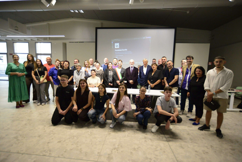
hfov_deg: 90.0
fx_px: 121
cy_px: 81
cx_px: 121
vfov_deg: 67.4
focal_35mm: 18
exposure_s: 1/320
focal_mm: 18
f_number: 4
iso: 3200
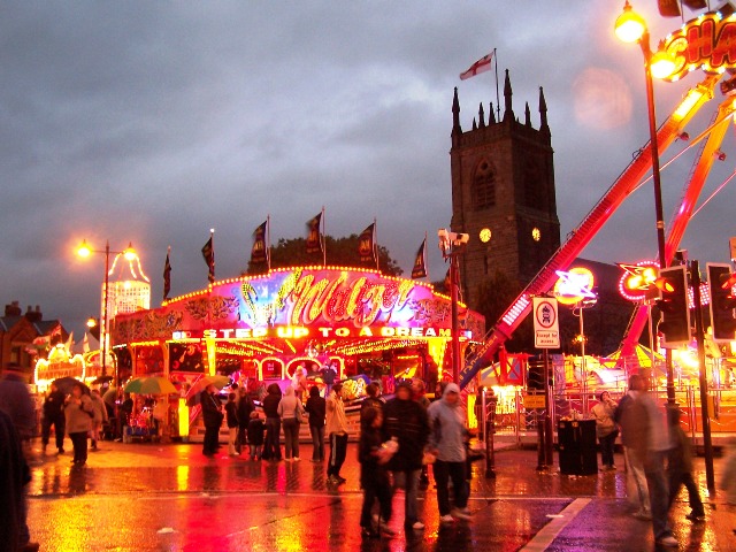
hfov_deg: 49.0
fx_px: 808
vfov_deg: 37.7
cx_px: 368
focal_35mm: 38
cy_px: 276
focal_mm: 6.3
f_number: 2.8
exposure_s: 1/8
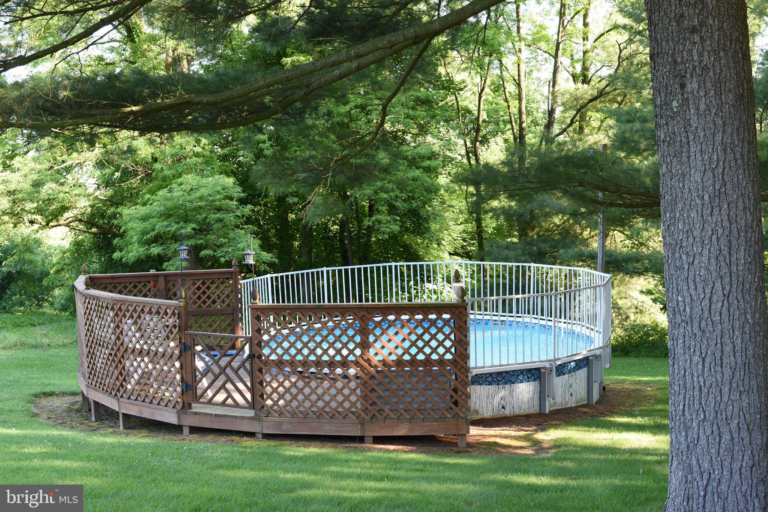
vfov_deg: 27.0
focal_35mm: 50
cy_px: 256
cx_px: 384
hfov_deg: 39.6
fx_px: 1067
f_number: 8
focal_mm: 50
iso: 640
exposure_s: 1/60
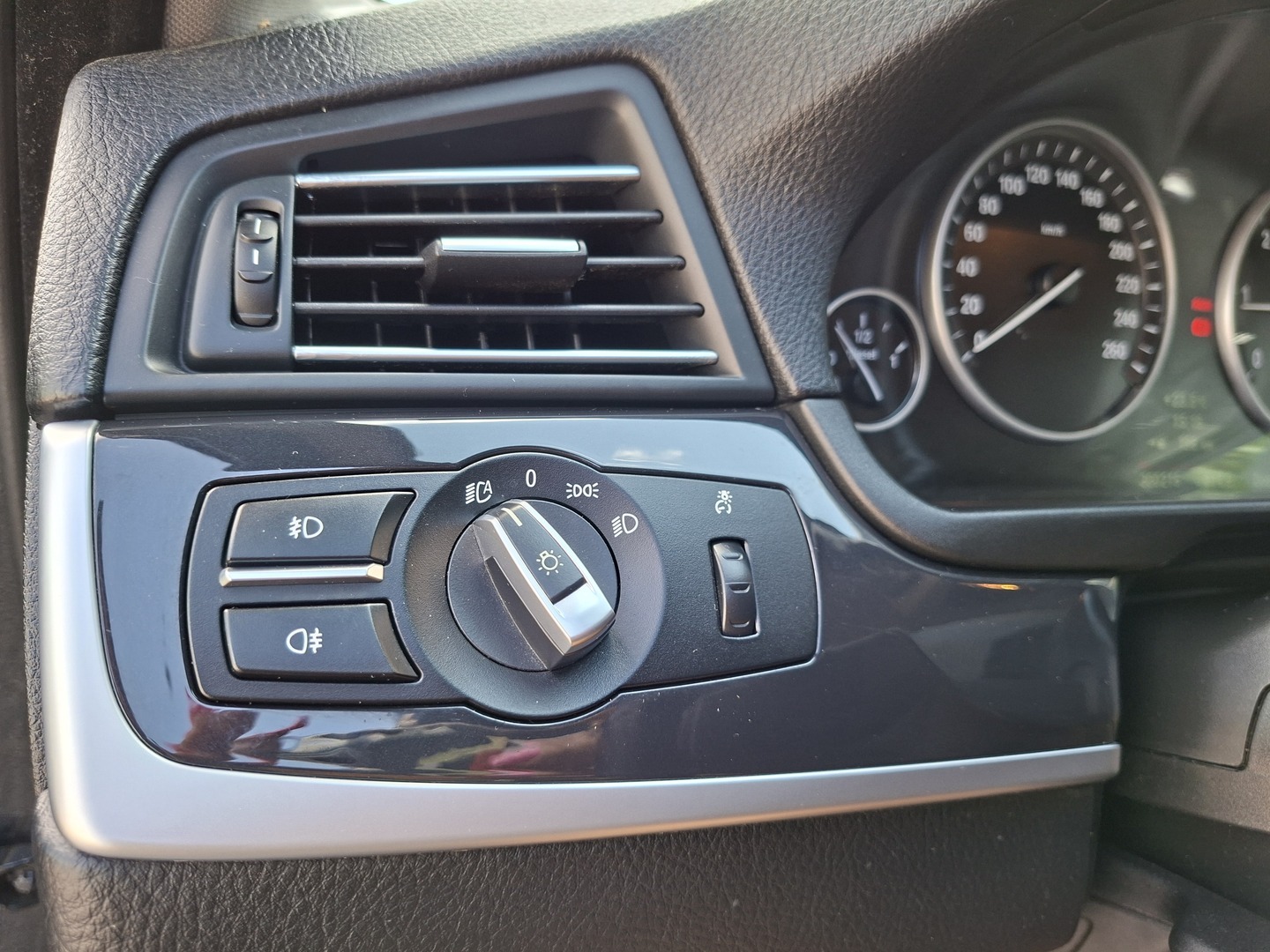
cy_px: 476
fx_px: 844
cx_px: 635
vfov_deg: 58.9
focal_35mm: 23
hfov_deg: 73.9
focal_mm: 5.54
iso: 64
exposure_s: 1/100
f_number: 1.8
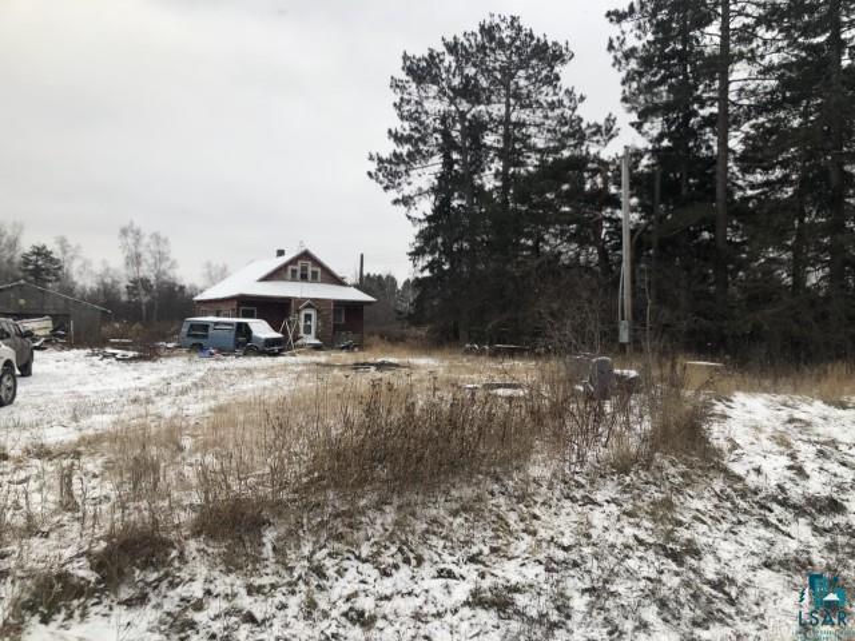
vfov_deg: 49.7
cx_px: 428
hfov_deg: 63.4
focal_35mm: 28
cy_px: 320
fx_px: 692
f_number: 1.8
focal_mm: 3.99
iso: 20
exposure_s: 1/425
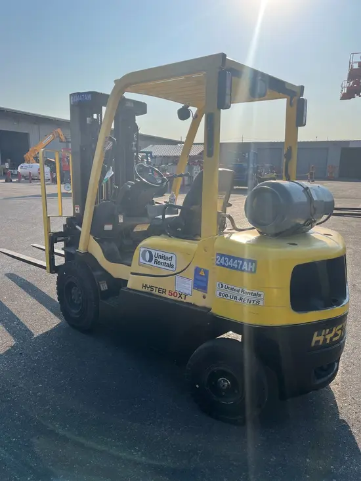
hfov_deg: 53.1
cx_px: 180
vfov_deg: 67.3
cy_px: 240
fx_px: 361
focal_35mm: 26
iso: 50
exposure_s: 1/4016
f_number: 1.6
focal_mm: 5.1
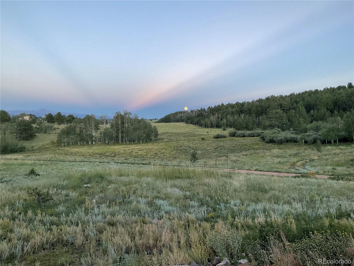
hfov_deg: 61.7
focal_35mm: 29
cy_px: 133
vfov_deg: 48.2
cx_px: 177
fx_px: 297
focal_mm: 3
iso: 40
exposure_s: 1/60
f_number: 1.8
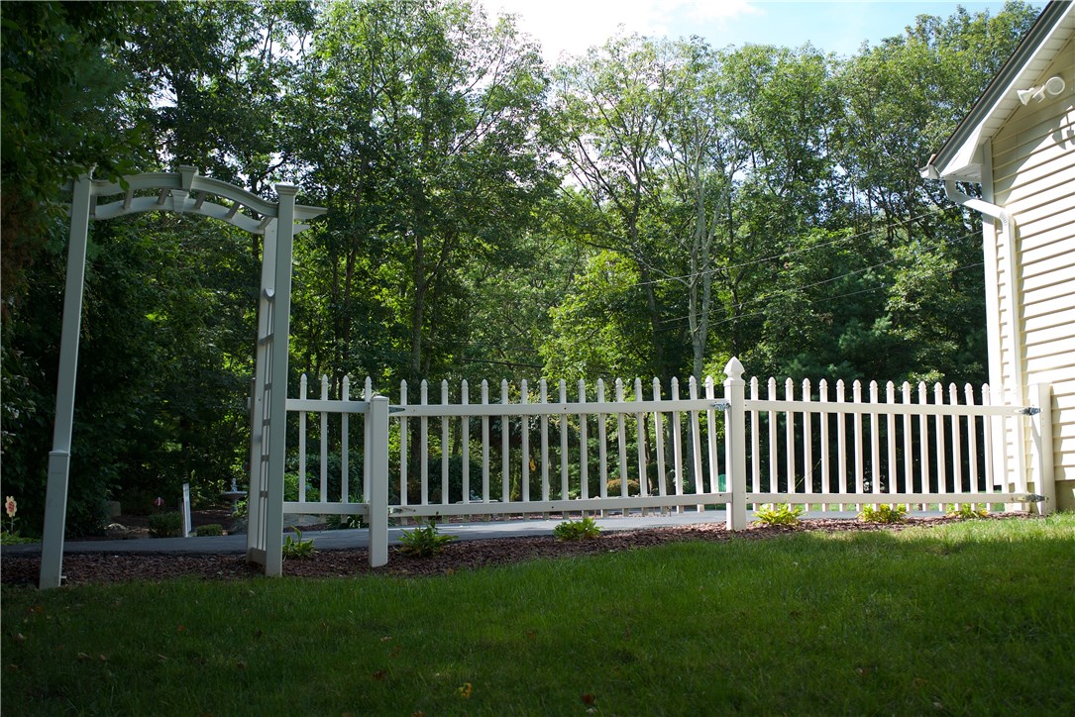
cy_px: 358
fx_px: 1225
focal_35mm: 41
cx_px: 538
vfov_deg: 32.6
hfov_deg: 47.4
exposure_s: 1/160
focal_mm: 41
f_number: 5.6
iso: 80
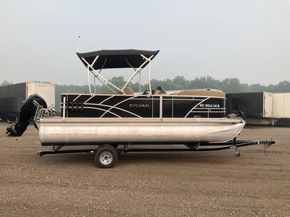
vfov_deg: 48.2
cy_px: 108
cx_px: 145
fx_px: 243
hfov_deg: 61.7
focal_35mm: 29
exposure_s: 1/855
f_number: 1.8
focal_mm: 3
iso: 25
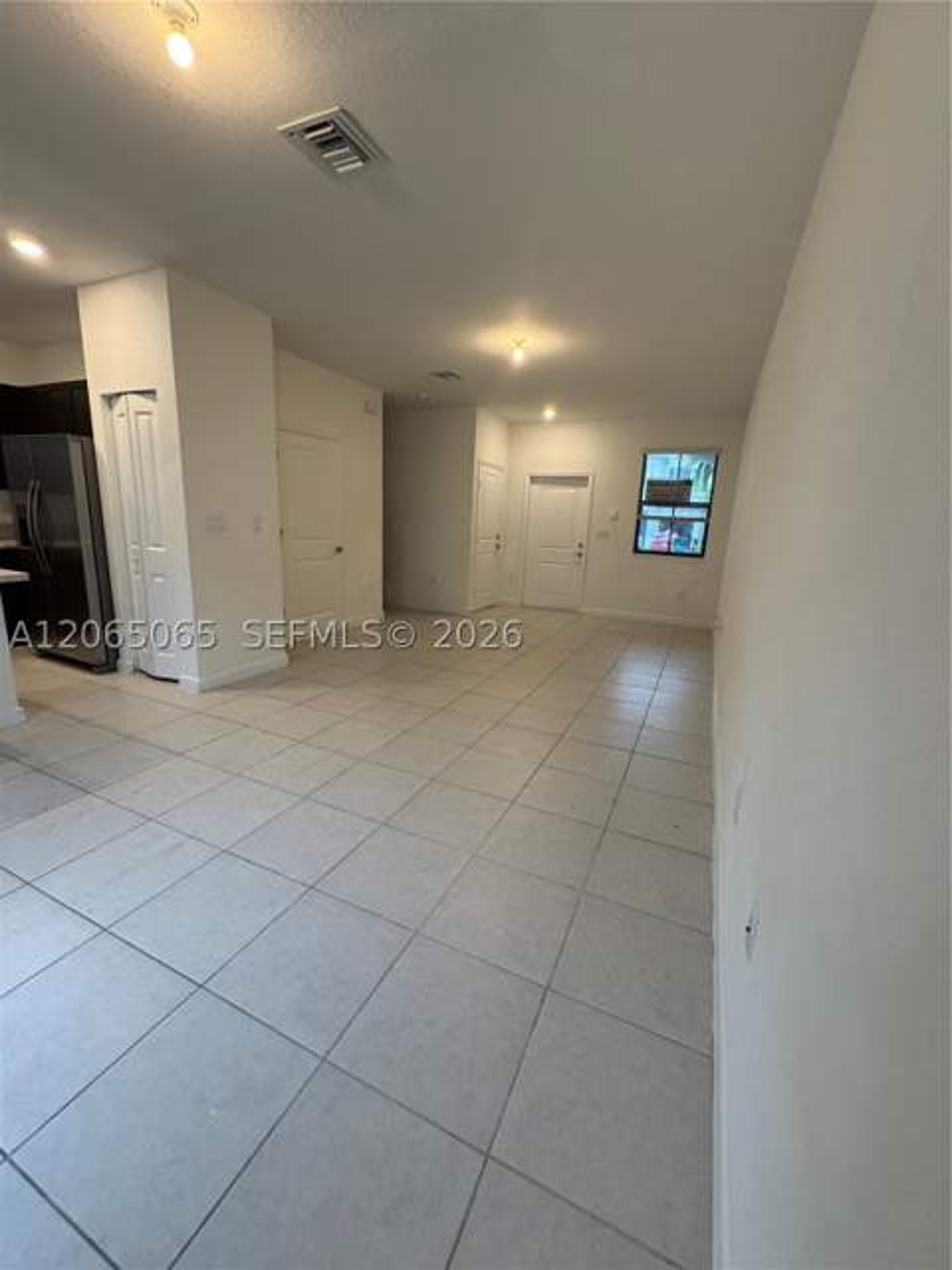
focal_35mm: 14
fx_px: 513
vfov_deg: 102.1
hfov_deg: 85.7
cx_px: 476
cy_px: 635
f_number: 2.2
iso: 250
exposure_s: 1/120
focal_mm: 2.22
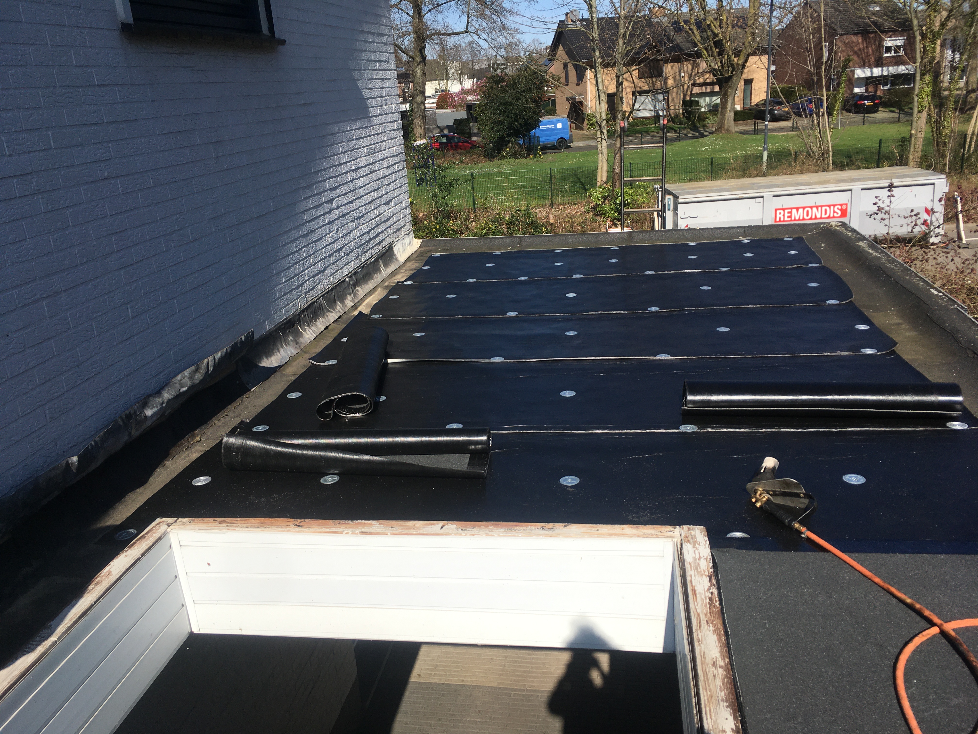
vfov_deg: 48.2
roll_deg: +3.7
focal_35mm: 29
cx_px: 489
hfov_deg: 61.7
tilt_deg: -19.9
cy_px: 367
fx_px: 819
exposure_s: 1/2137
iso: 25
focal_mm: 4.15
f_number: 2.2
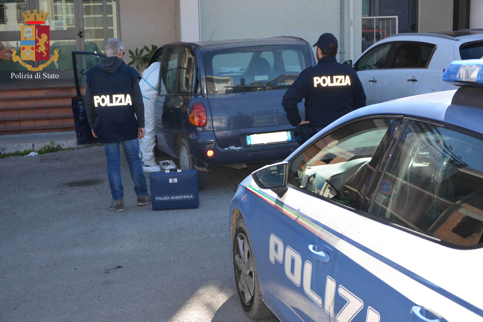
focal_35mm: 51
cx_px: 242
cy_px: 161
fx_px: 684
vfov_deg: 26.5
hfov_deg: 38.9
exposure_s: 1/200
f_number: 5.6
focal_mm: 34
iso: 100
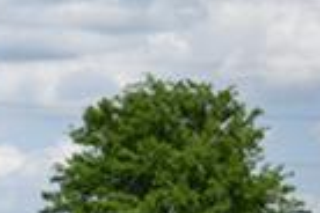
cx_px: -457
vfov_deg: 5.8
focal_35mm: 234
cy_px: 405
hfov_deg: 8.1
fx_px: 2080
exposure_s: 1/2000
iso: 200
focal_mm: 30
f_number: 4.2
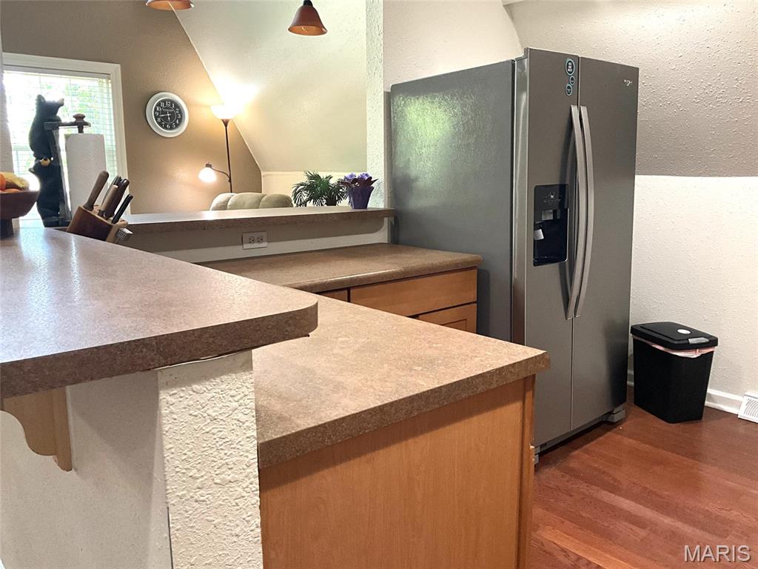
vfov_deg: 48.2
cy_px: 284
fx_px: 635
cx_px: 379
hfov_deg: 61.7
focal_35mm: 29
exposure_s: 1/60
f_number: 1.8
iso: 250
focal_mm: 3
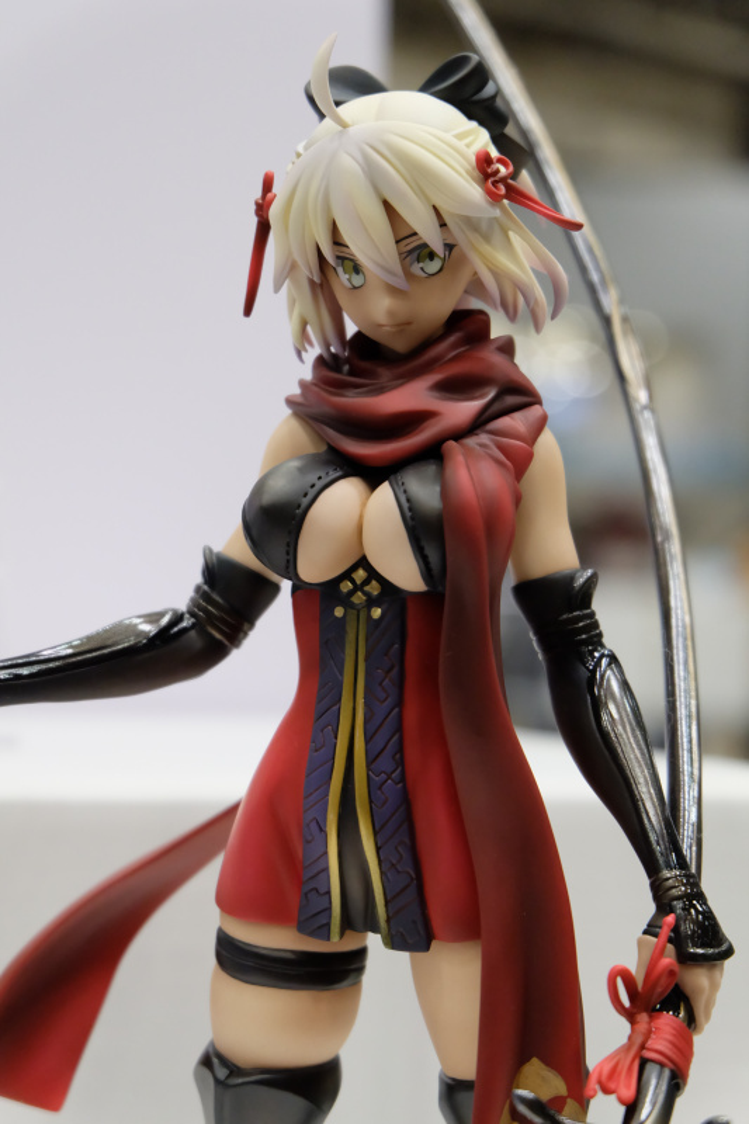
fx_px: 2341
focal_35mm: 75
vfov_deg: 27.0
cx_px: 374
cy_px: 562
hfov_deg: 18.2
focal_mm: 50
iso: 3200
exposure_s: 1/56
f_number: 5.6
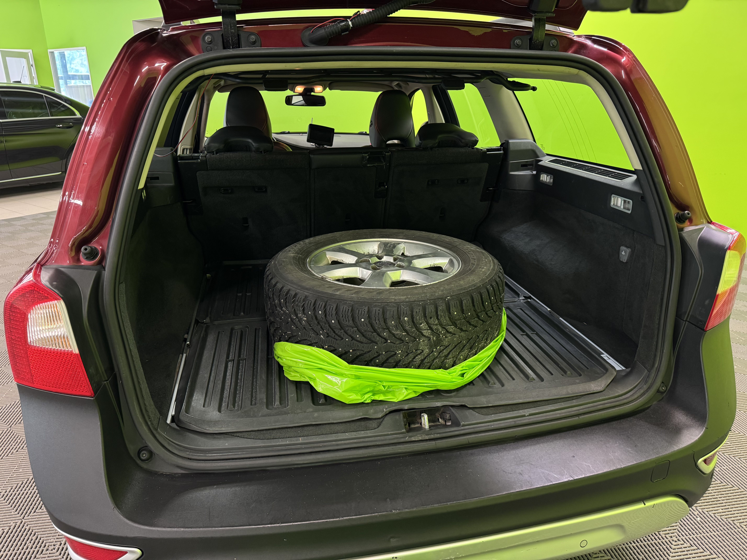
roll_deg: +0.3
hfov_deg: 71.6
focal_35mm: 24
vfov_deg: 56.8
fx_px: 518
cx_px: 374
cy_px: 280
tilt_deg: -19.5
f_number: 1.78
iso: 250
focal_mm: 6.76
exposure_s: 1/50
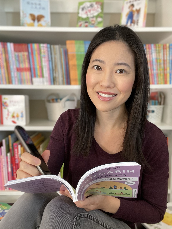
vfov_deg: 60.0
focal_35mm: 30
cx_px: 86
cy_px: 114
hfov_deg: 46.8
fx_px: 199
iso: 200
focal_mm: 2.71
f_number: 2.2
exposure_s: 1/60
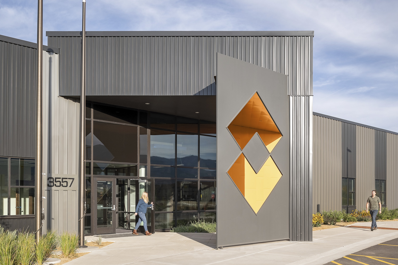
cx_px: 199
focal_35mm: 36
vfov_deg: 36.9
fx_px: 398
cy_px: 132
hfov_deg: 53.1
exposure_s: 1/60
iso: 64
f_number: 11
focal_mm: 24
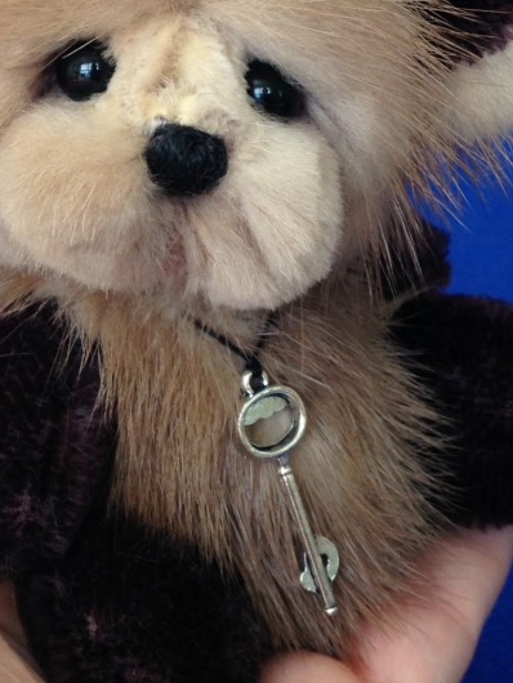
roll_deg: +0.4
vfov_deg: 29.3
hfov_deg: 22.3
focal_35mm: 66
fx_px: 1303
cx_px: 219
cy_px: 264
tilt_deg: -19.5
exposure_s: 1/40
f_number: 2.4
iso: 50
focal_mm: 4.28
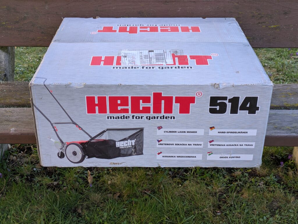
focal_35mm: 51
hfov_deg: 37.5
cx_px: 149
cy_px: 112
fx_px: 439
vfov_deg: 28.6
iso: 44
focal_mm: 5.43
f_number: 1.89
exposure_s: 1/224
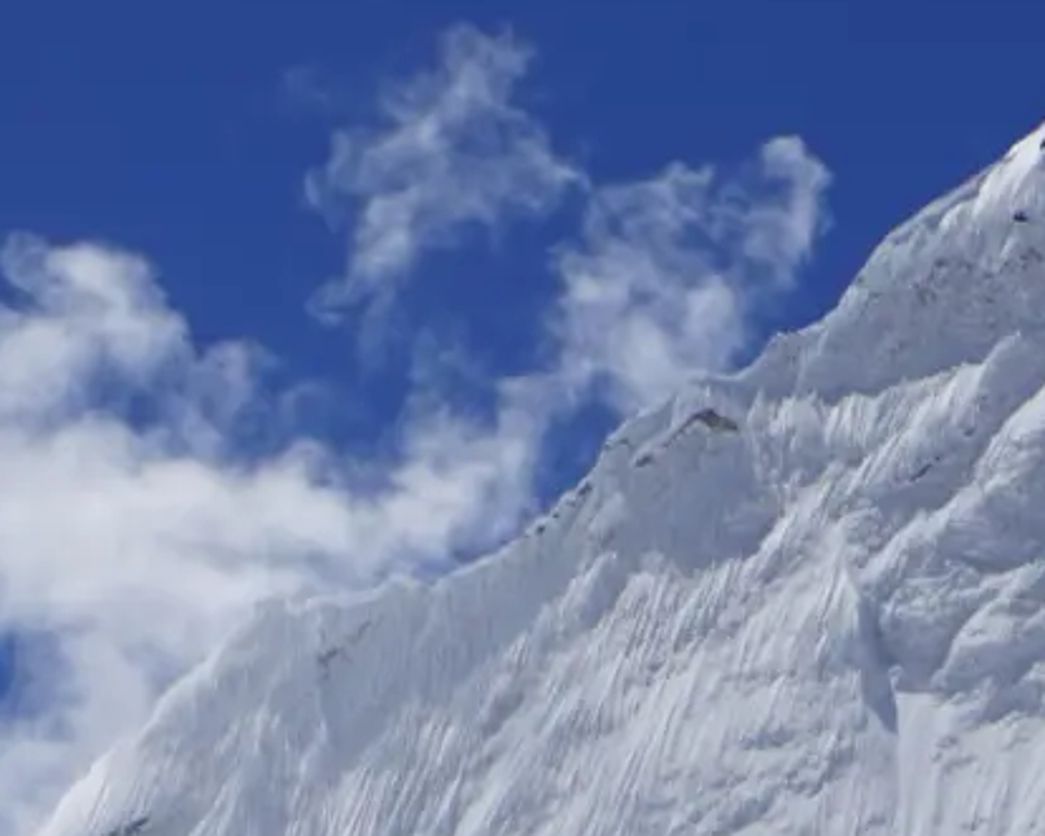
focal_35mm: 370
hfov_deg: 5.2
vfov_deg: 4.2
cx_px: -767
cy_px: 1258
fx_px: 11441
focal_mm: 68
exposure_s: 1/1250
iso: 125
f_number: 8
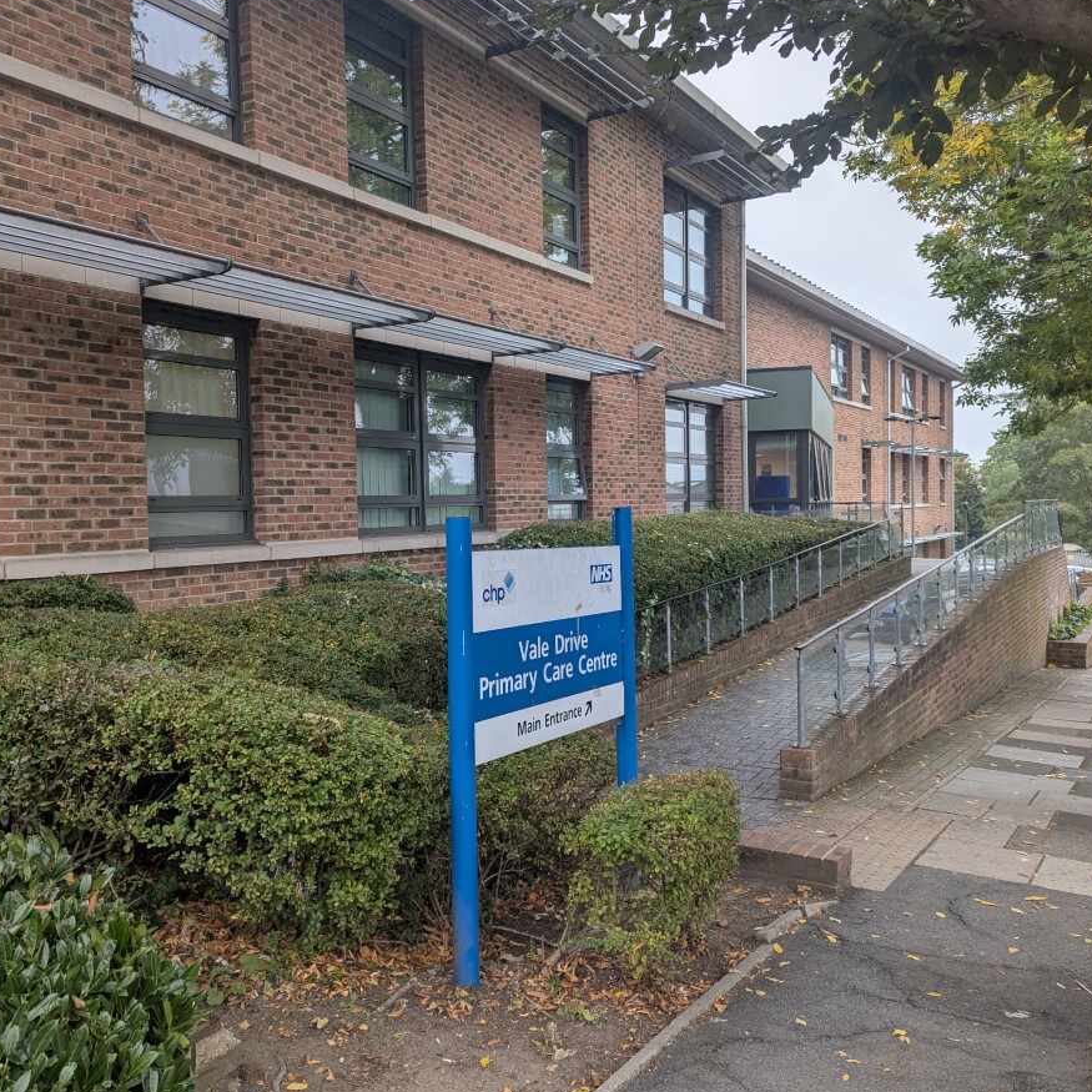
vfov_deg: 55.6
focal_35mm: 29
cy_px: 543
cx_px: 555
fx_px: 1035
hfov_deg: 55.6
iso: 47
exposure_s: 1/366
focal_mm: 6.81
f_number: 1.85
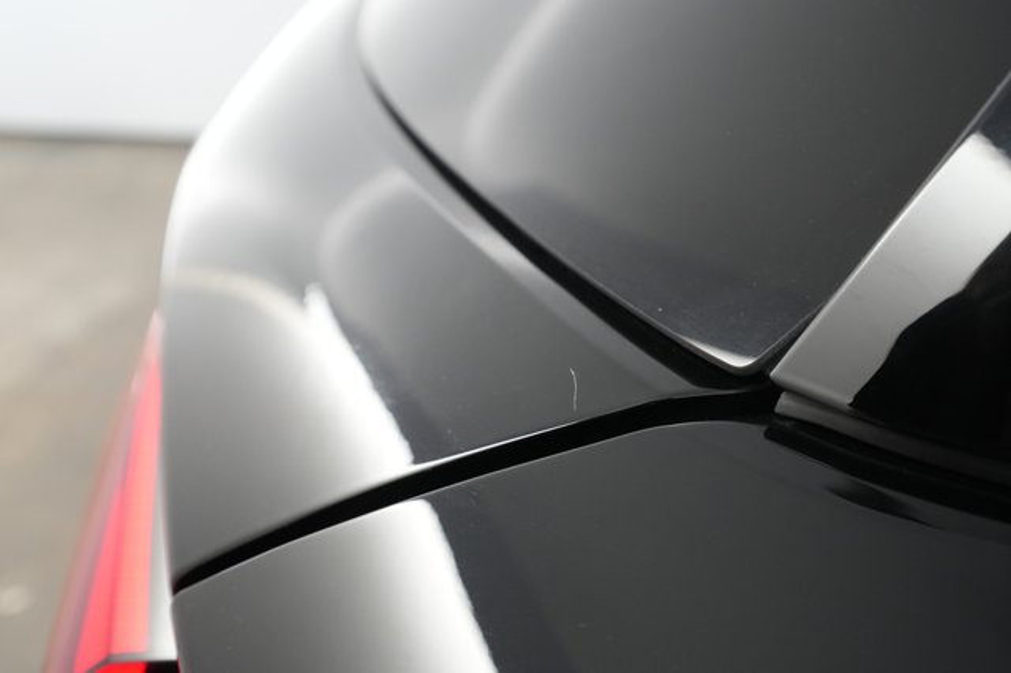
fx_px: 786
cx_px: 506
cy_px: 336
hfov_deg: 65.5
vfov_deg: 46.4
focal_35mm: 28
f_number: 4.5
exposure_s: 1/125
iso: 4000
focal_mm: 28
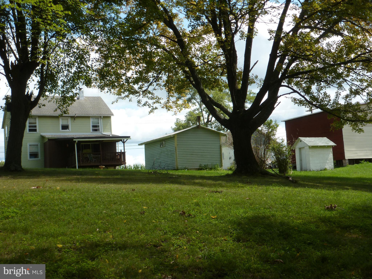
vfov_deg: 28.0
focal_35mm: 52
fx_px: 559
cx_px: 186
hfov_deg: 36.8
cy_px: 140
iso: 100
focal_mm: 9.4
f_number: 4.3
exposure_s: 1/400
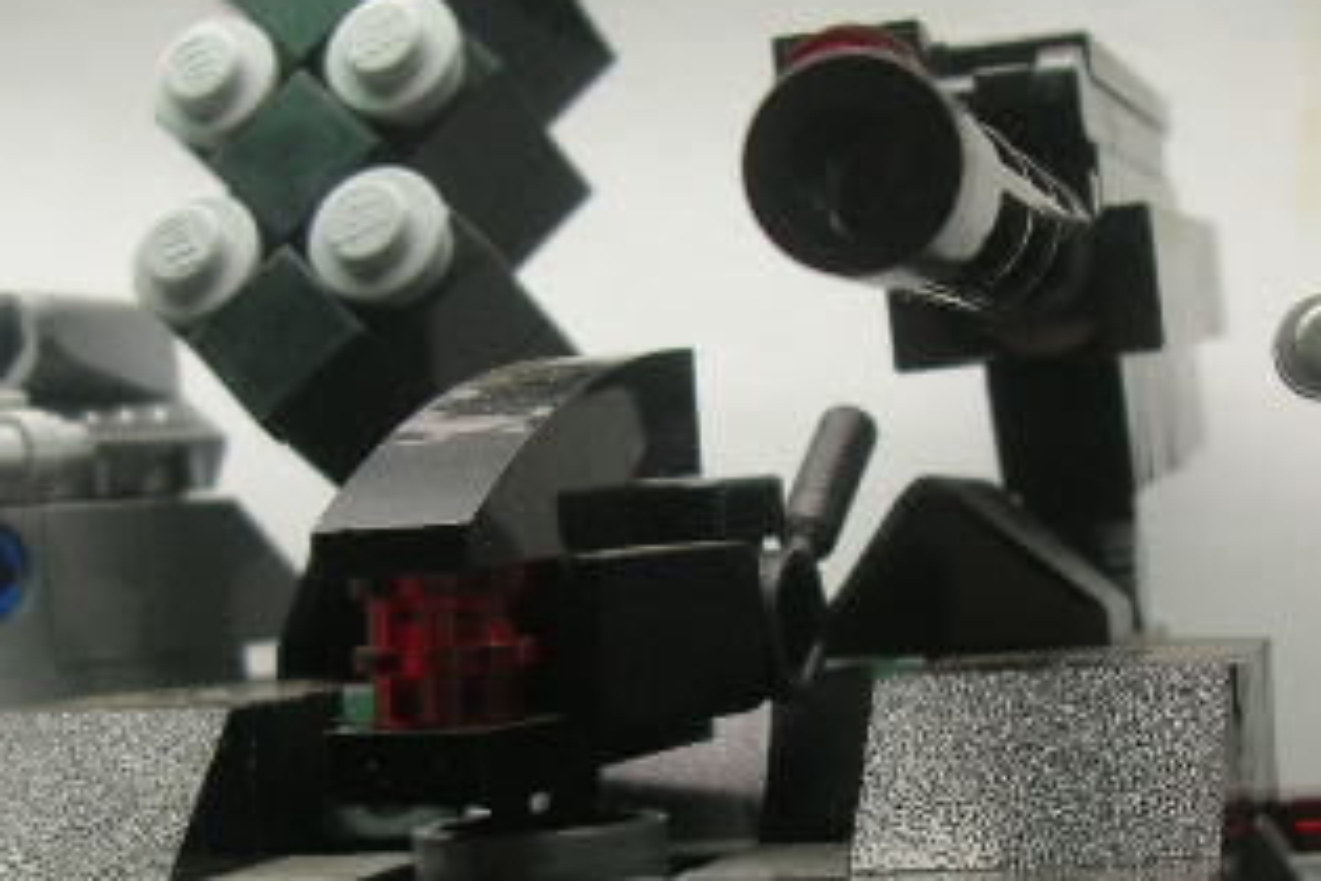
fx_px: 2715
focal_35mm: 74
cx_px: 759
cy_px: 613
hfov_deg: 27.3
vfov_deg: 18.4
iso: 50
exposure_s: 1/35.3
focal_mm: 5.8
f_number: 2.8
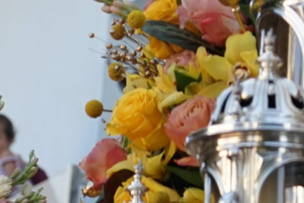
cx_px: 667
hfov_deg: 4.7
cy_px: -140
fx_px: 3663
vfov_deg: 3.2
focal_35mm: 434
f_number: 5.6
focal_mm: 70
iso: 250
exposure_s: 1/200
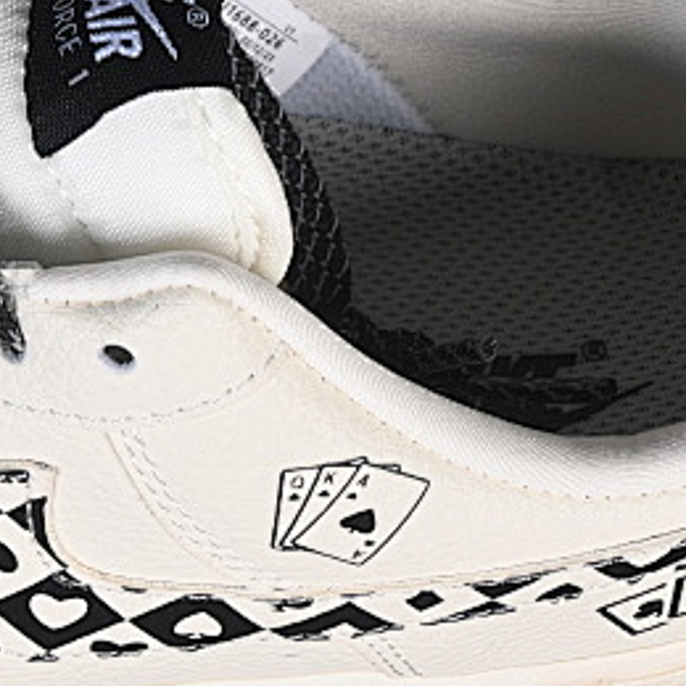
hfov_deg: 6.6
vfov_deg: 6.6
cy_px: -32
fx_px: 5942
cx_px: -87
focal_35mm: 265
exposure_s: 1/80
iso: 160
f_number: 7.1
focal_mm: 50
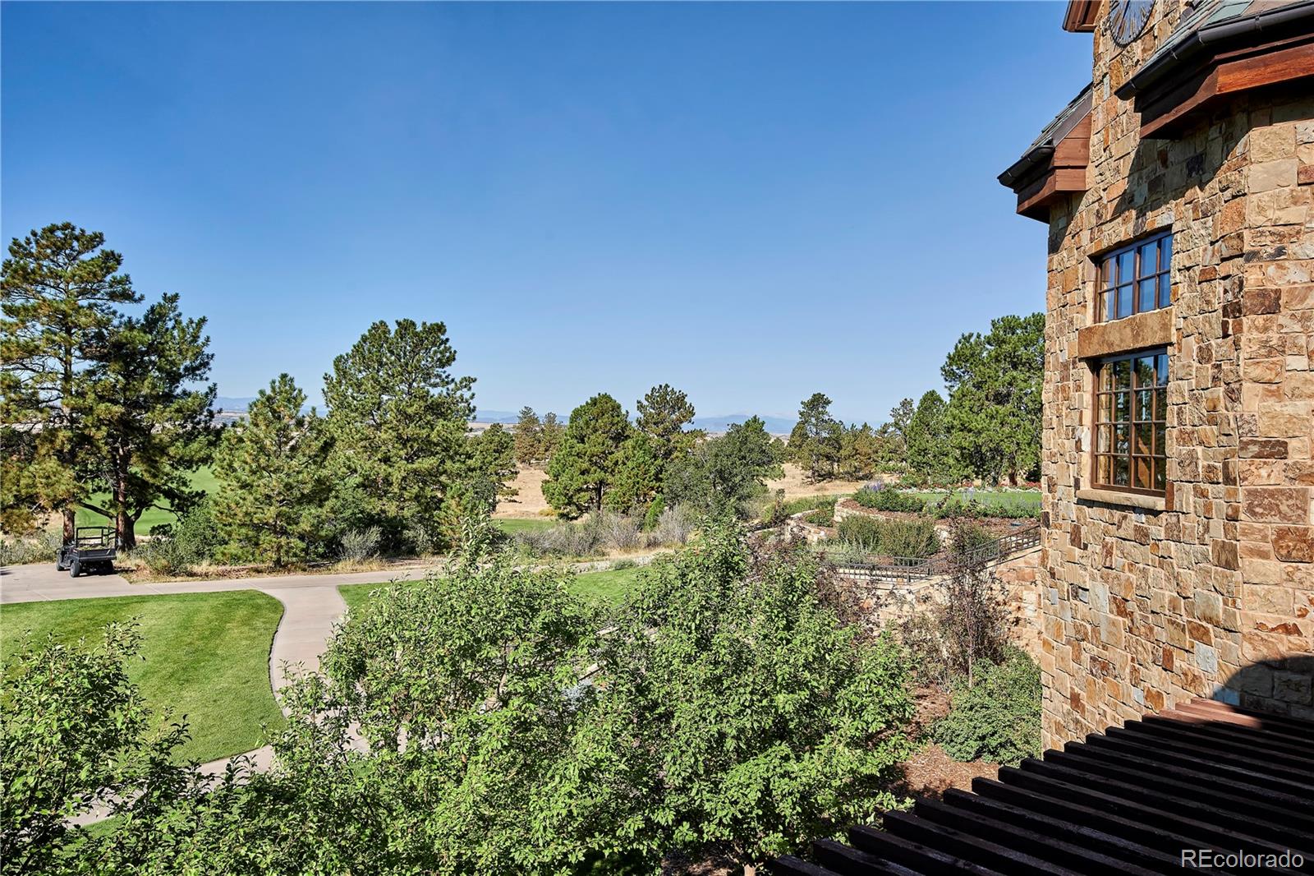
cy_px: 438
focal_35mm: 30
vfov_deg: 43.6
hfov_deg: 61.9
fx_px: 1095
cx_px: 657
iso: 400
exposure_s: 1/1250
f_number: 10
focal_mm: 30
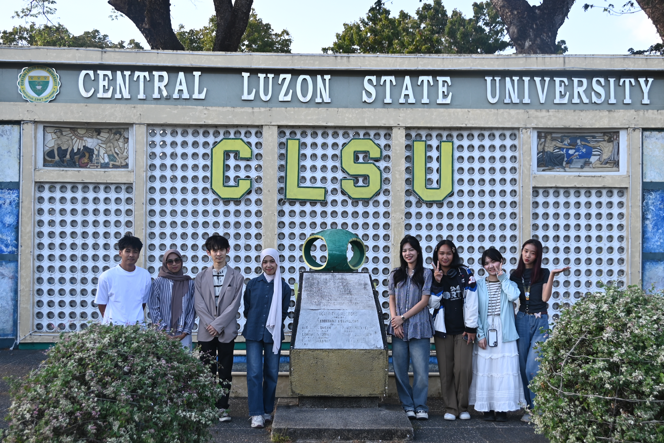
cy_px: 222
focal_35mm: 39
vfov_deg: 34.2
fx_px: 719
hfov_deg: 49.6
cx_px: 332
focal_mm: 26
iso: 160
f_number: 5.6
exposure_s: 1/250
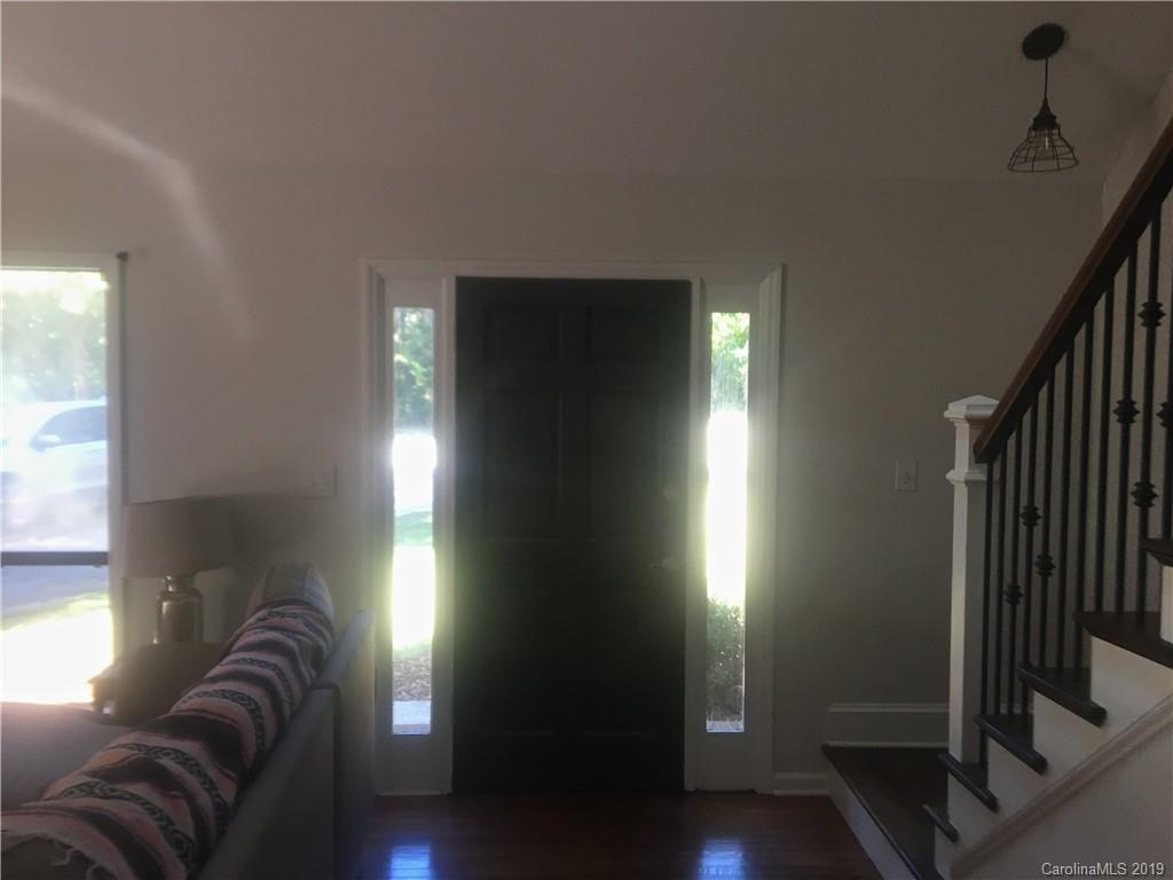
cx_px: 586
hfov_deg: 61.7
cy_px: 440
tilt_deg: -3.2
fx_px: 983
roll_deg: -0.3
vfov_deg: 48.2
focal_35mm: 29
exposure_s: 1/30
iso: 32
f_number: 2.2
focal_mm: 4.15
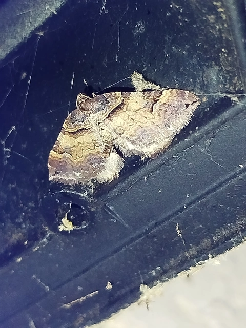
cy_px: 164
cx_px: 123
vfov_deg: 24.7
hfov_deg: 18.7
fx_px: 749
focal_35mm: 79
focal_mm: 5.31
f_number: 1.7
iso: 320
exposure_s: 1/33
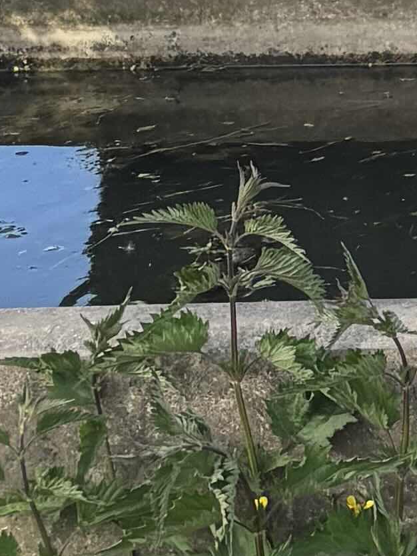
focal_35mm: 178
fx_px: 2858
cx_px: 1336
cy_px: -349
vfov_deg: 10.6
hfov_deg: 7.2
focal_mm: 5.96
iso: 50
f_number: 1.6
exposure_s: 1/2288
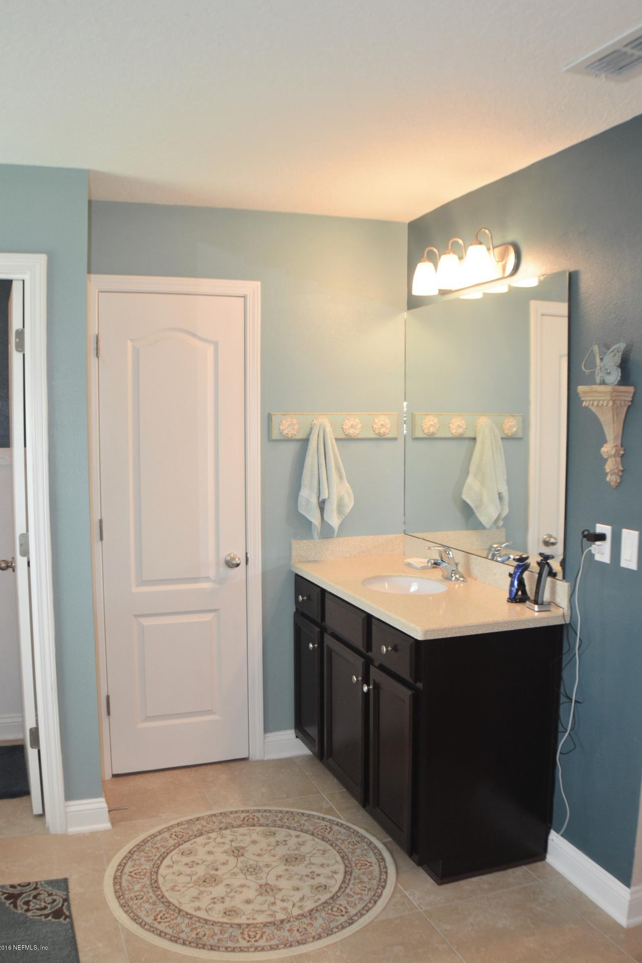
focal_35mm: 40
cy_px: 484
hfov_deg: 33.4
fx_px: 1070
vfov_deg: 48.5
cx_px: 318
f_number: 4
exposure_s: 1/60
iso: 450
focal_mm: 26
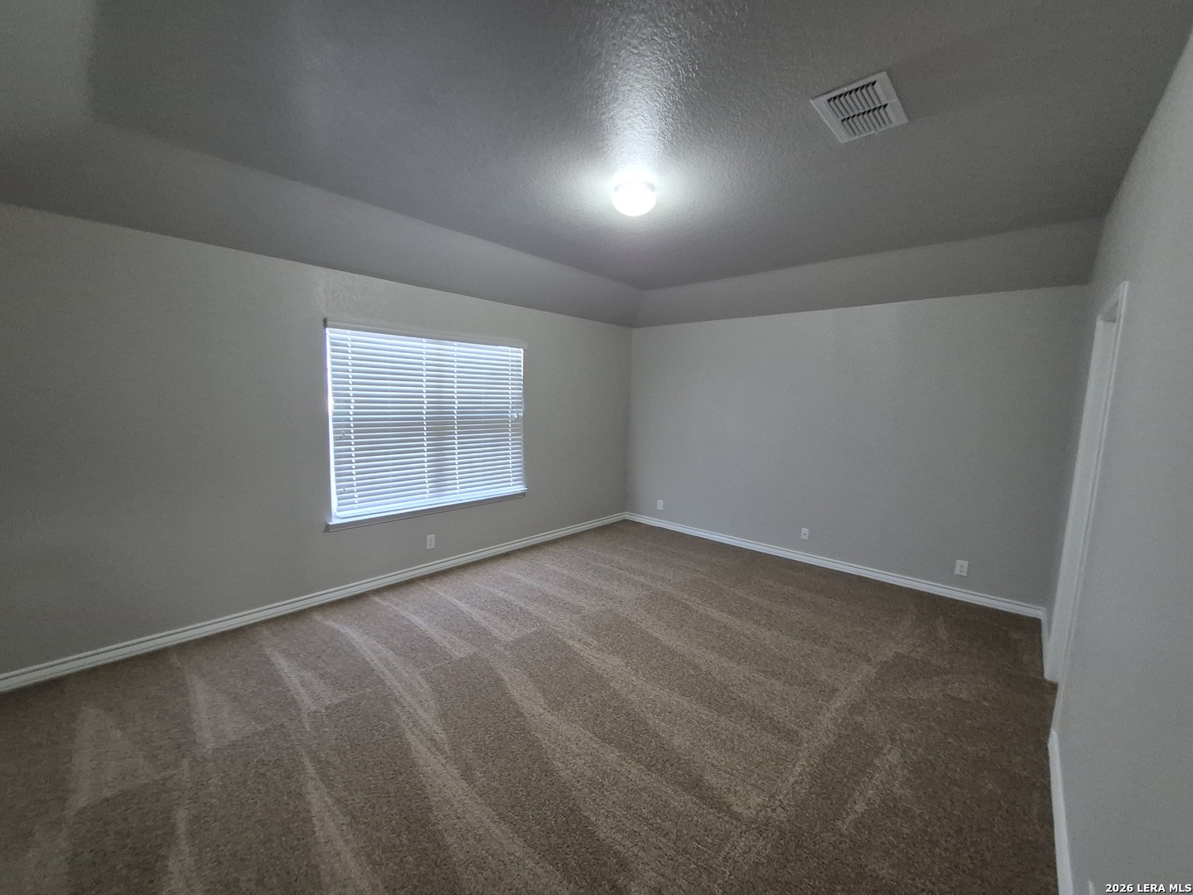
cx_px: 596
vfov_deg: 89.9
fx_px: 448
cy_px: 448
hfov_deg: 106.2
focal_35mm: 13
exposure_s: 1/60
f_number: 2.2
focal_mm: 1.74
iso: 640
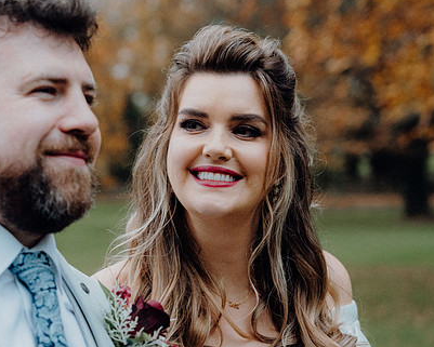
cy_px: 194
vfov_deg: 16.2
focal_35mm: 95
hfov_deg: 20.1
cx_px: 146
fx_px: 1221
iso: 5000
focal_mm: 70
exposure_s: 1/200
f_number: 3.5
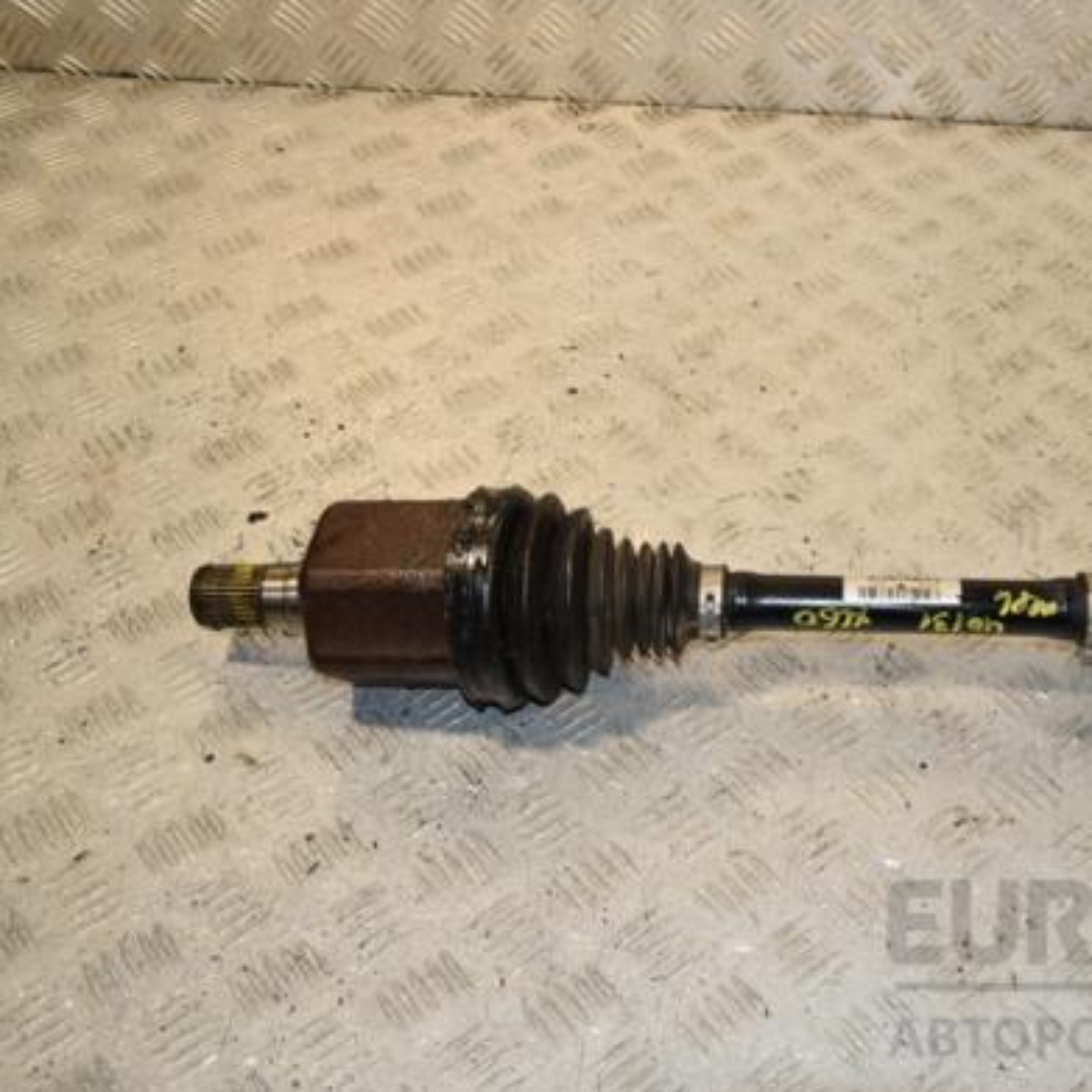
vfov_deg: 39.2
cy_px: 550
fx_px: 1535
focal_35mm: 43
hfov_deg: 38.1
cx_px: 835
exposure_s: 1/200
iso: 800
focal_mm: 22
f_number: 8
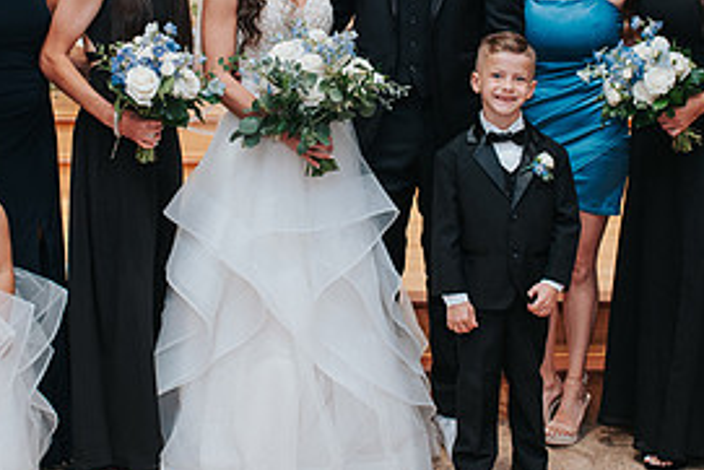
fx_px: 1565
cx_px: 298
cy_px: 120
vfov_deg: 17.0
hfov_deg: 25.3
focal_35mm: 80
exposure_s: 1/125
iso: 1000
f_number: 2.8
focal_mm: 35
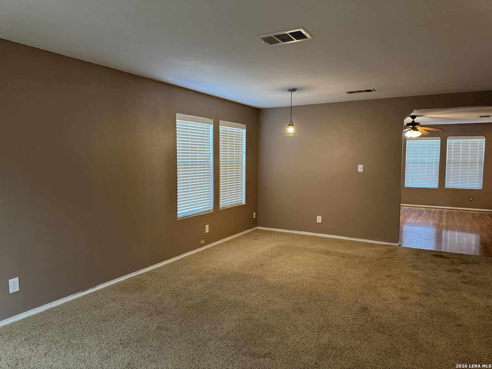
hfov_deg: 71.6
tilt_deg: -5.1
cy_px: 184
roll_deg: -0.2
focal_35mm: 24
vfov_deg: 56.8
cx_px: 246
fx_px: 341
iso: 320
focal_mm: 6.76
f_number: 1.78
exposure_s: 1/60
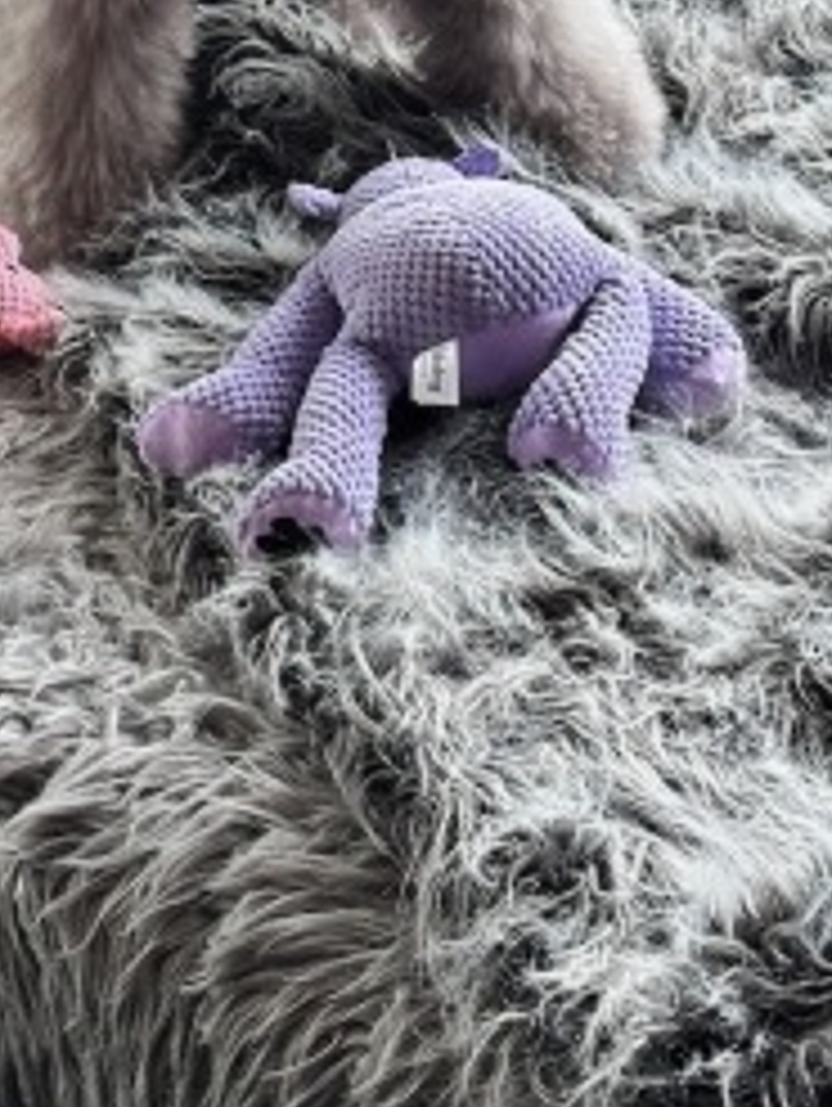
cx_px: 67
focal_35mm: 117
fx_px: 3743
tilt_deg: -21.2
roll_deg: +3.5
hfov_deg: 12.6
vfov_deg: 16.5
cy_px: 72
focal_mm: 6.86
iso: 125
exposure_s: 1/60
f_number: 1.78
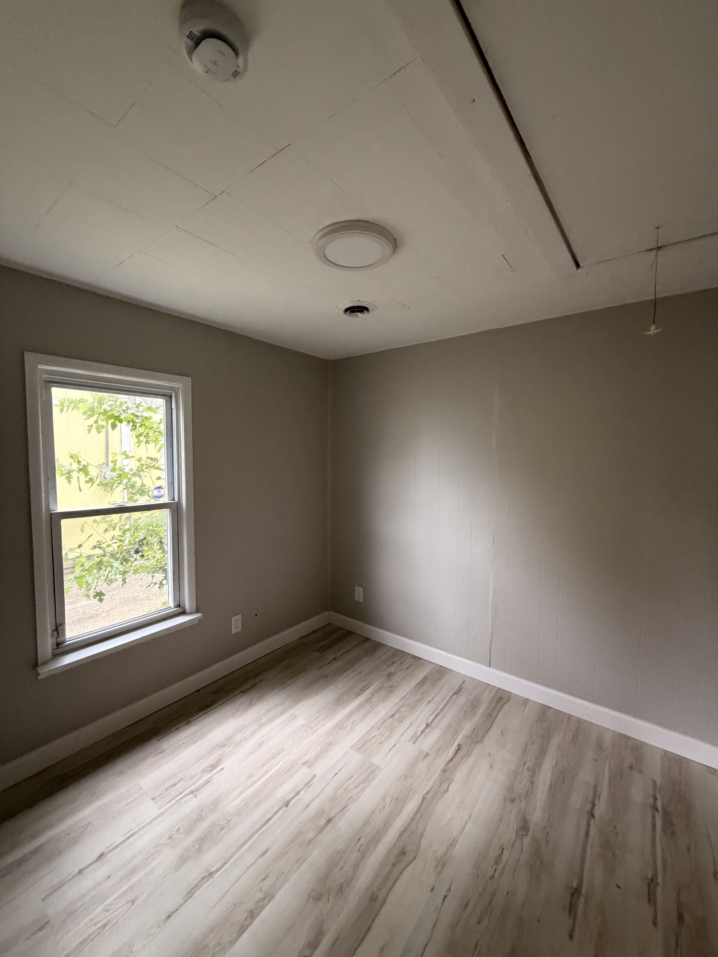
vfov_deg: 102.1
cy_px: 478
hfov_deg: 85.7
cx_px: 359
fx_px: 387
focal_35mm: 14
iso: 320
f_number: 2.2
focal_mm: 2.22
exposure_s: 1/71
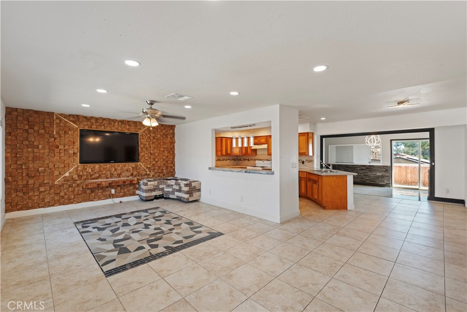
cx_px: 234
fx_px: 208
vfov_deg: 73.8
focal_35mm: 16
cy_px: 156
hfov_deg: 96.7
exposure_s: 1/13
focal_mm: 16
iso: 250
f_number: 7.1
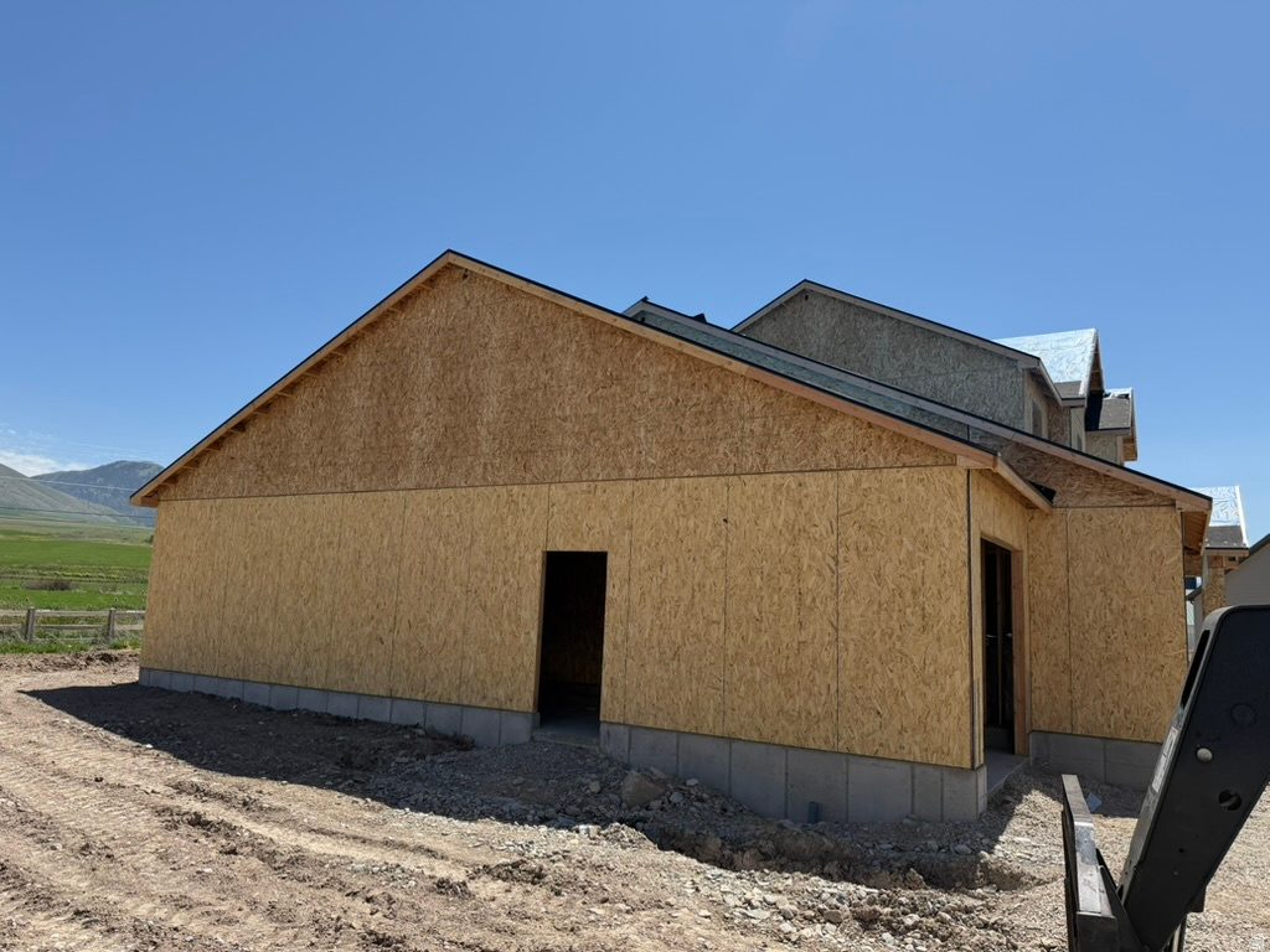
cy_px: 476
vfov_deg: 56.8
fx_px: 881
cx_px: 635
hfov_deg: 71.6
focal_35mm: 24
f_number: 1.78
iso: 100
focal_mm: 6.76
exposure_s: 1/6173
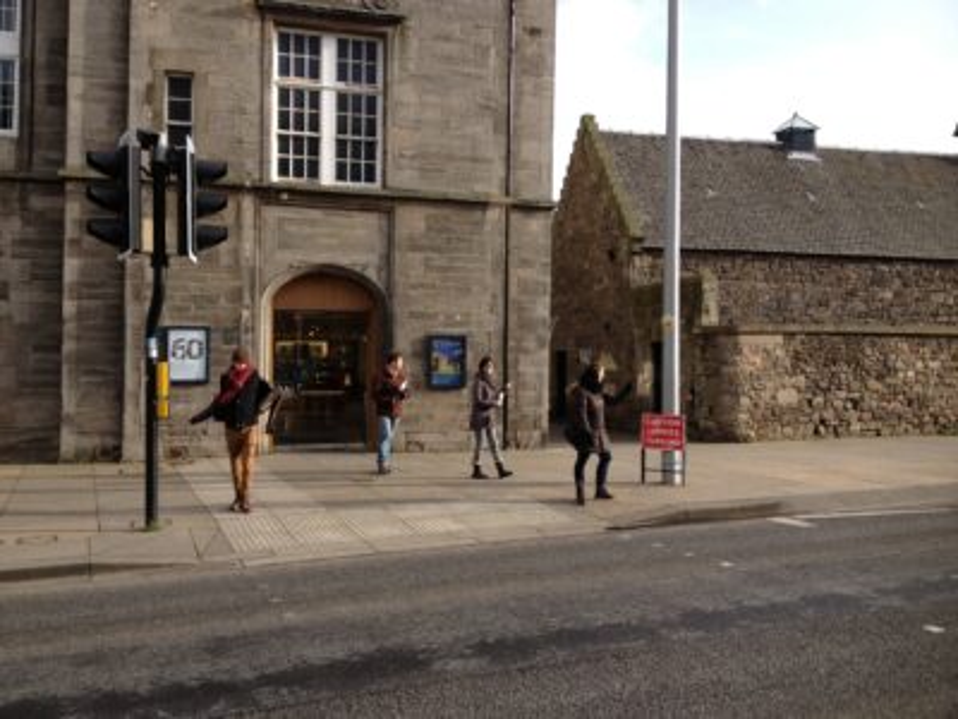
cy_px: 360
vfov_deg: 40.7
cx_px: 479
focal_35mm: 35
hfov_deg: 52.6
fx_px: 969
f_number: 2.4
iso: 50
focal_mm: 4.28
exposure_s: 1/690
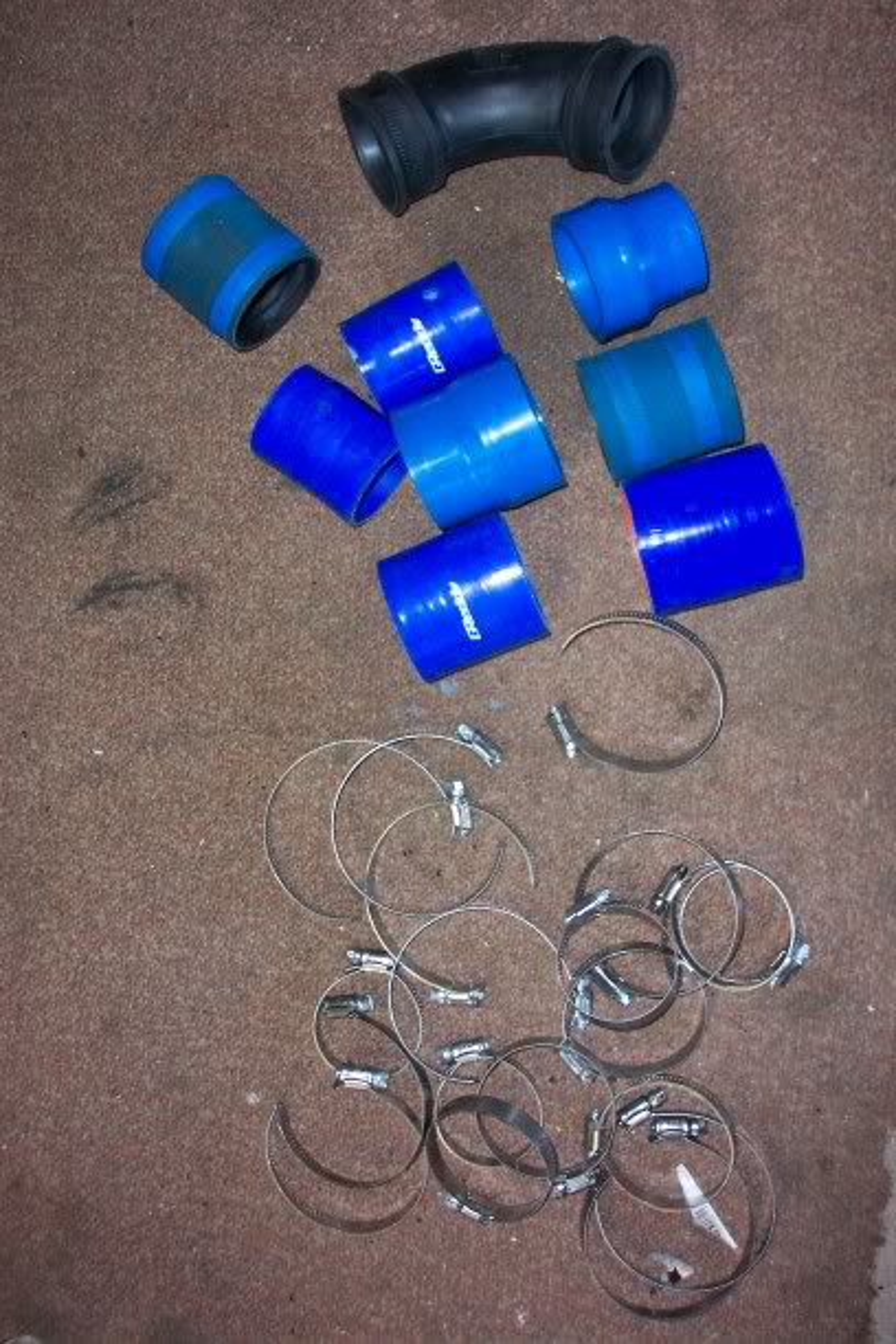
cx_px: 448
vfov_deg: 54.4
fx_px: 1307
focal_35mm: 35
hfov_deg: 37.9
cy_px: 672
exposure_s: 1/30
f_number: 2.8
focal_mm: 7.5
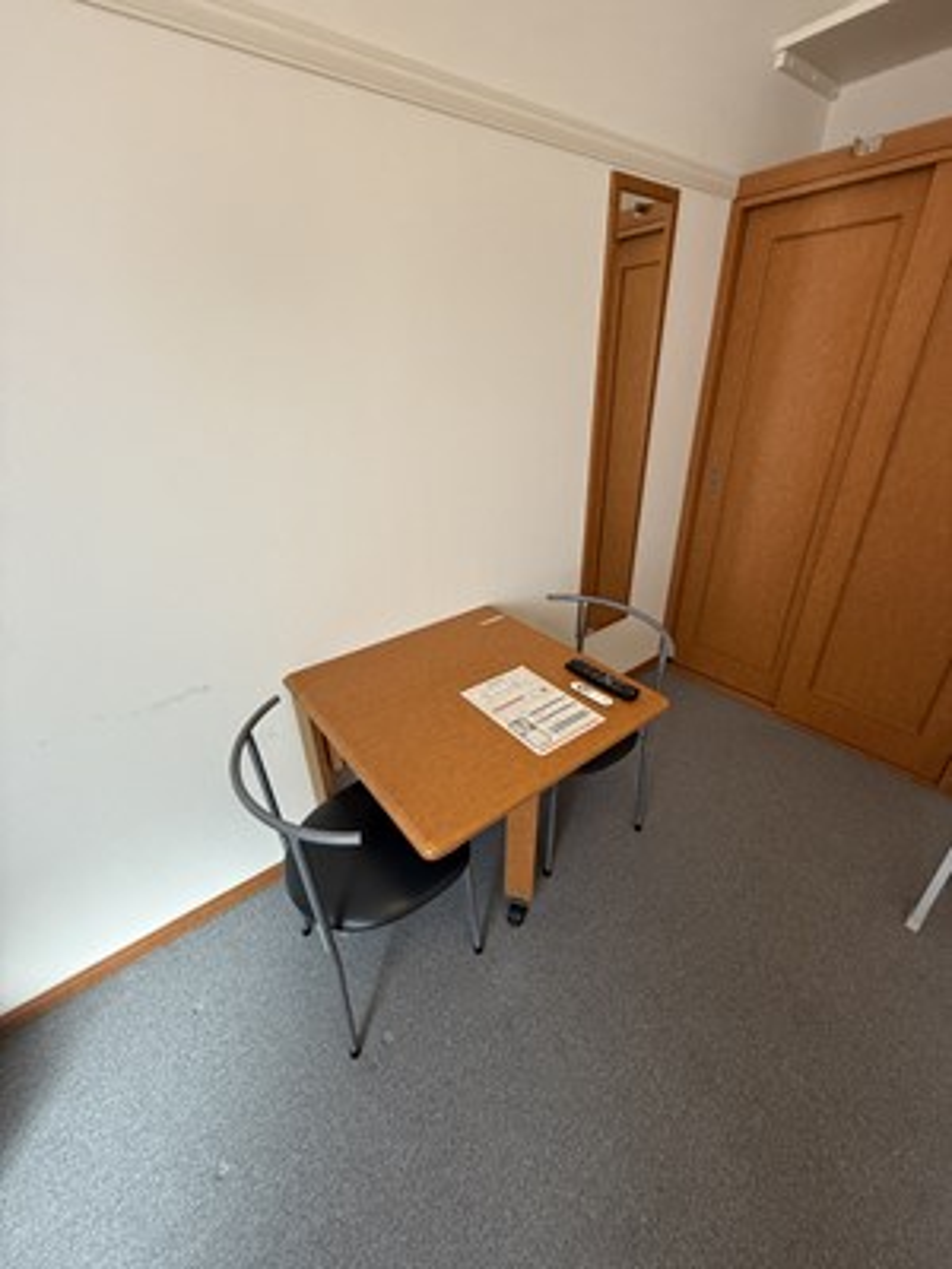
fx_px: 513
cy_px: 634
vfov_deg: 102.1
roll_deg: +0.5
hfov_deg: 85.7
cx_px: 476
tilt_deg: -26.5
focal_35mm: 14
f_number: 2.2
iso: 250
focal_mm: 2.22
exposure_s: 1/100
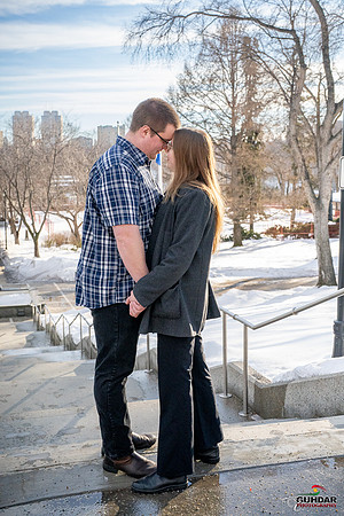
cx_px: 172
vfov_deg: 39.6
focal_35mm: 50
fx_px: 717
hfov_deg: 27.0
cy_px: 258
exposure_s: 1/6400
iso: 5000
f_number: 7.1
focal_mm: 50
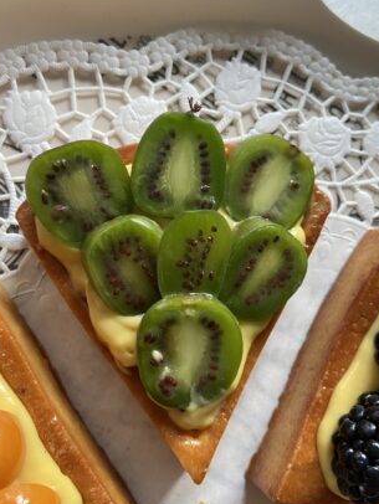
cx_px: 204
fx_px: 467
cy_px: 243
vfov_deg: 56.8
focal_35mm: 32
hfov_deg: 44.2
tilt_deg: -78.8
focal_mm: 4.25
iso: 125
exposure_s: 1/60
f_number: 1.8
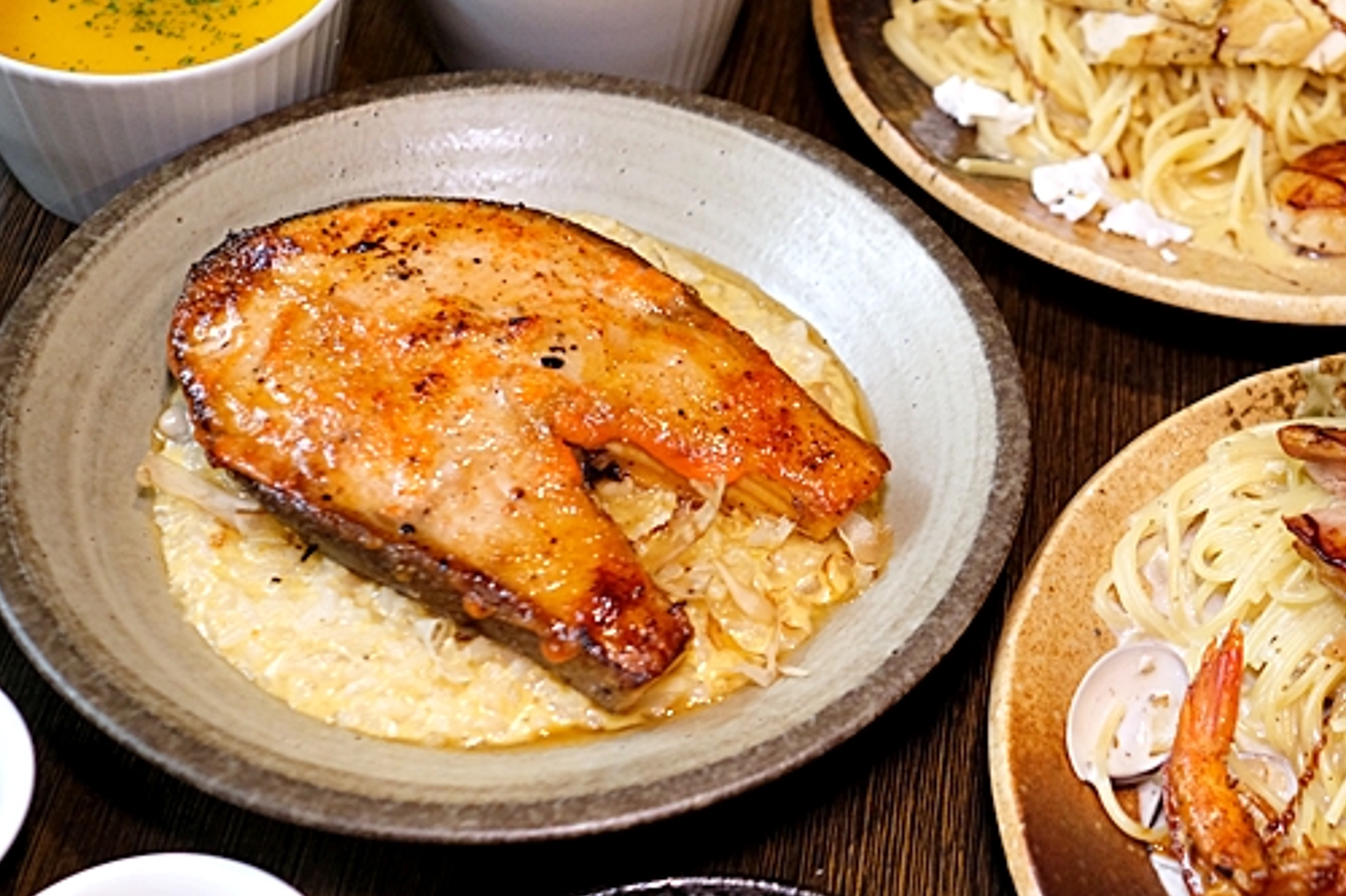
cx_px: 1044
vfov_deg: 21.5
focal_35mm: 63
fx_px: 2355
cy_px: 506
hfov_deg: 31.2
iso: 1250
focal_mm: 23
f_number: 2.8
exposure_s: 1/150
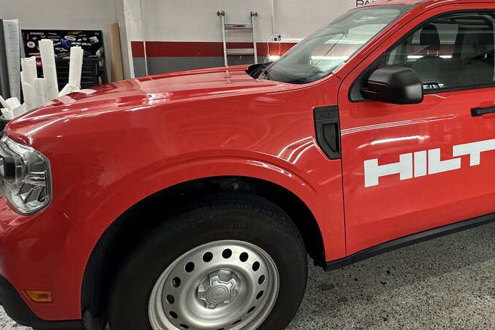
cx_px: 381
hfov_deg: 64.5
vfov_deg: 48.3
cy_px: 98
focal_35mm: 26
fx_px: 357
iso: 160
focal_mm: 2.22
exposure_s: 1/120
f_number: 2.2
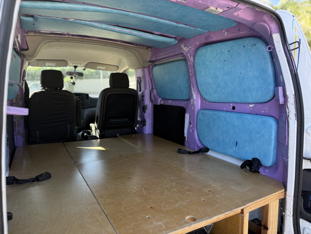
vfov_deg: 56.8
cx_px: 156
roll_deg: +2.4
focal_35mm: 24
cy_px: 117
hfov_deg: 71.6
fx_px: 216
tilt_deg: -9.1
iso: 80
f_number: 1.78
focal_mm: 6.76
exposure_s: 1/416
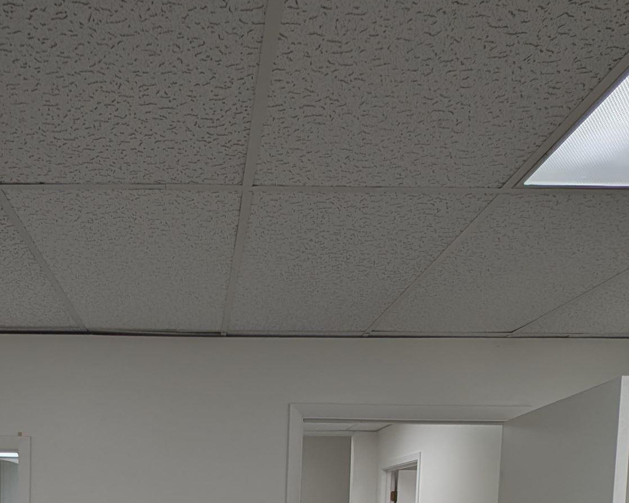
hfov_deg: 53.5
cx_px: 168
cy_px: 560
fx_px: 596
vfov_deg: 37.8
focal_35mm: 32
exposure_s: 1/263
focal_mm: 2.23
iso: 48
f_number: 1.95
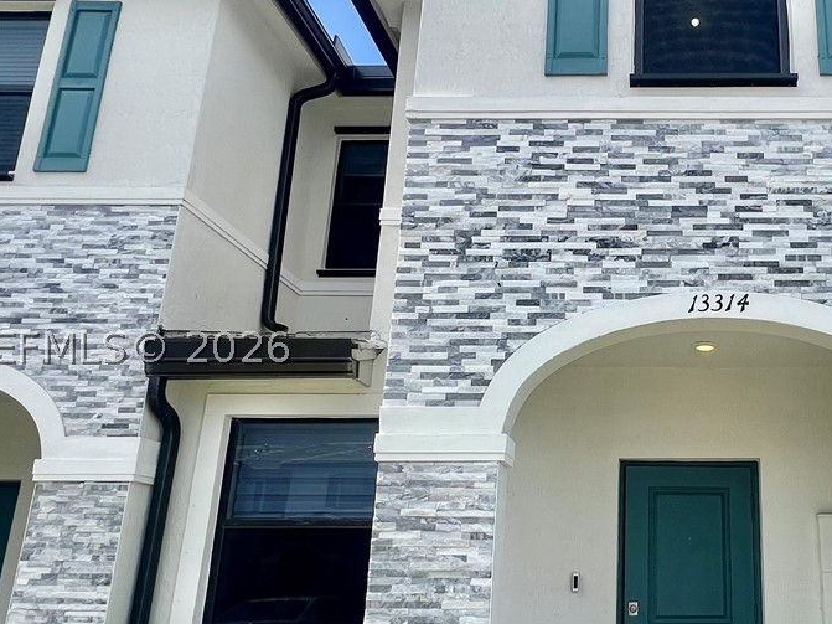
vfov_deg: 45.4
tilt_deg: +13.9
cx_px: 671
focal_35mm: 31
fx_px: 745
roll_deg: -0.3
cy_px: 347
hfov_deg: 54.2
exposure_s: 1/1754
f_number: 1.8
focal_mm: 1.57
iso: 32
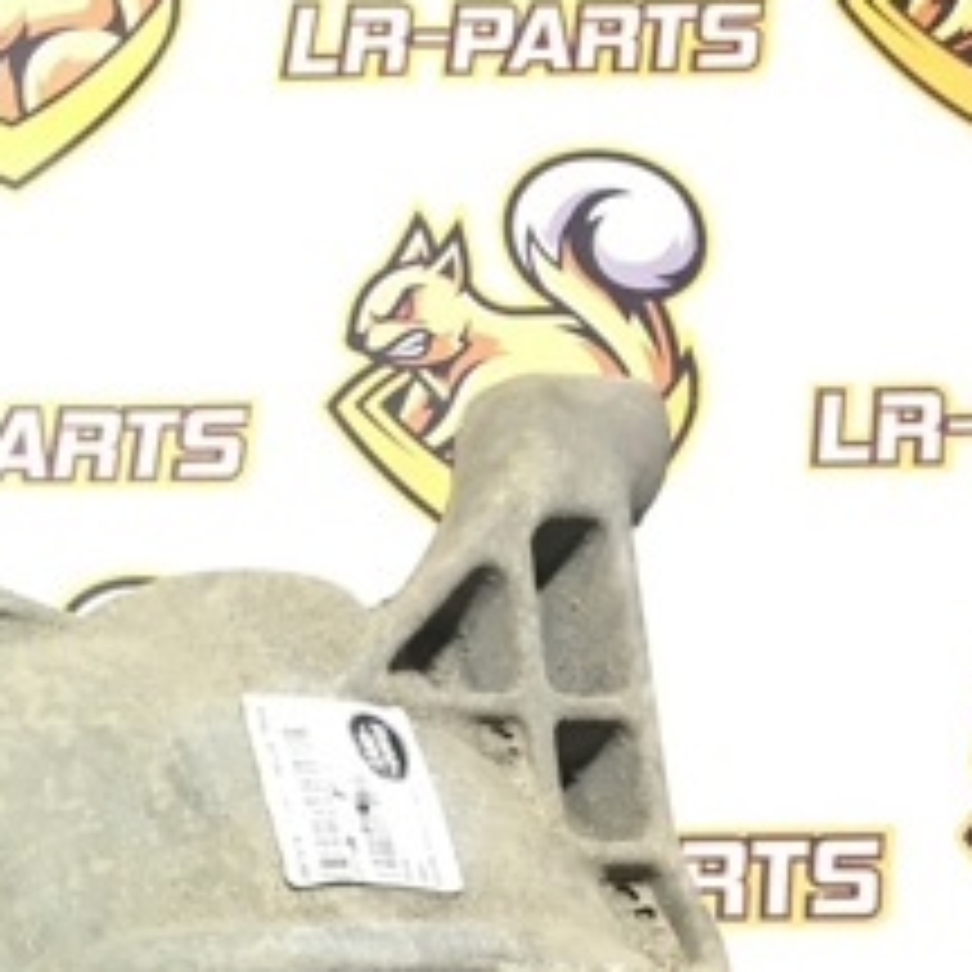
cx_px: -418
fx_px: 2414
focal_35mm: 76
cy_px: 956
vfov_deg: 22.0
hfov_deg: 20.1
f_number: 2.2
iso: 64
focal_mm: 4.15
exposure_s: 1/33
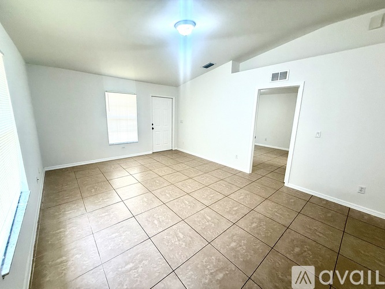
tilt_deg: -11.6
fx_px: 156
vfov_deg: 85.7
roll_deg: -1.5
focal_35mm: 14
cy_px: 144
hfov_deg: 102.1
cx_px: 192
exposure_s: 1/120
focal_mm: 2.22
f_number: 2.2
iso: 250
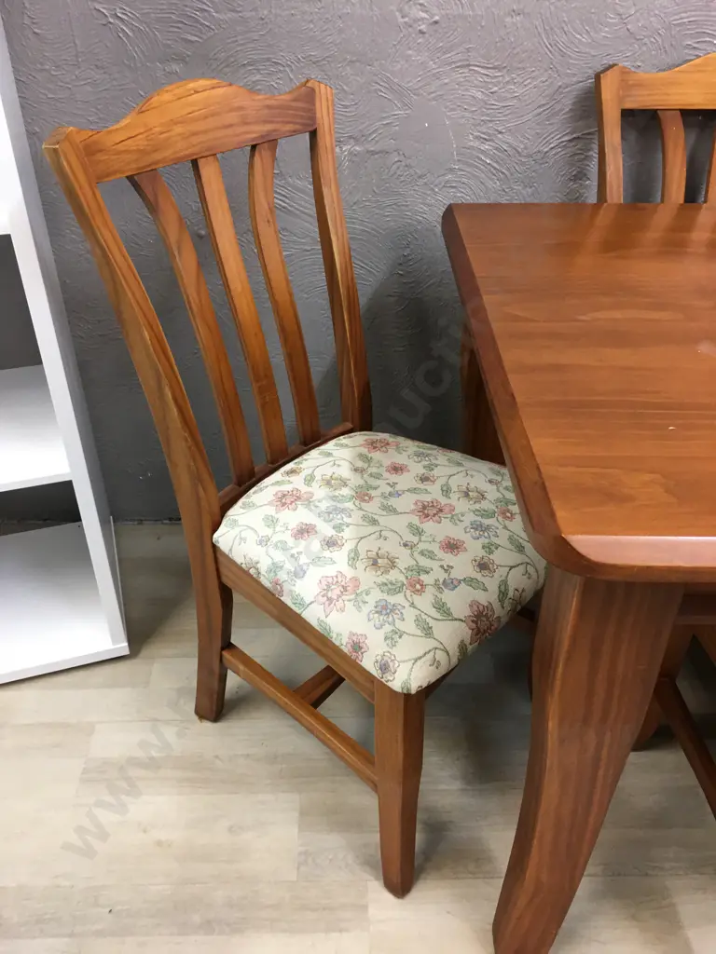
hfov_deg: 48.2
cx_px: 358
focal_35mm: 29
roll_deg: -0.4
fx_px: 800
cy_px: 477
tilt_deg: -34.2
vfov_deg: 61.7
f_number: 2.2
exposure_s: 1/17
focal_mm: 4.15
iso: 50
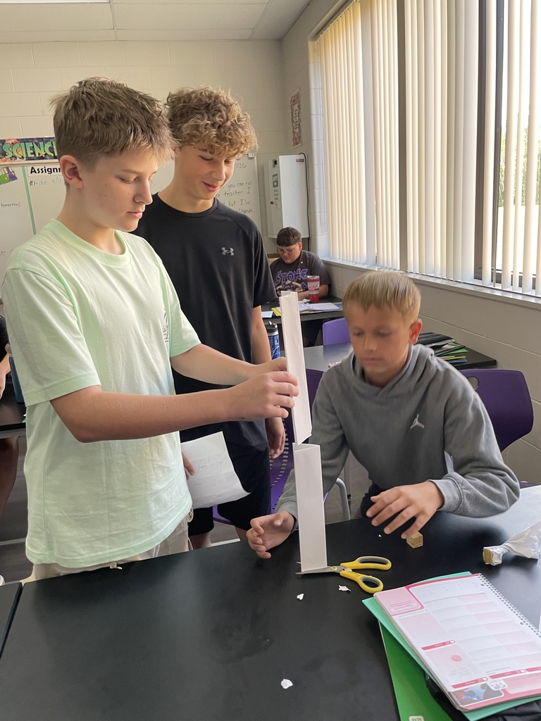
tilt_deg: -13.7
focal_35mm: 26
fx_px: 542
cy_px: 360
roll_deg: +5.1
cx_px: 270
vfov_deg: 67.3
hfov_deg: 53.1
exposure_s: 1/59
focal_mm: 4.2
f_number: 1.6
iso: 125
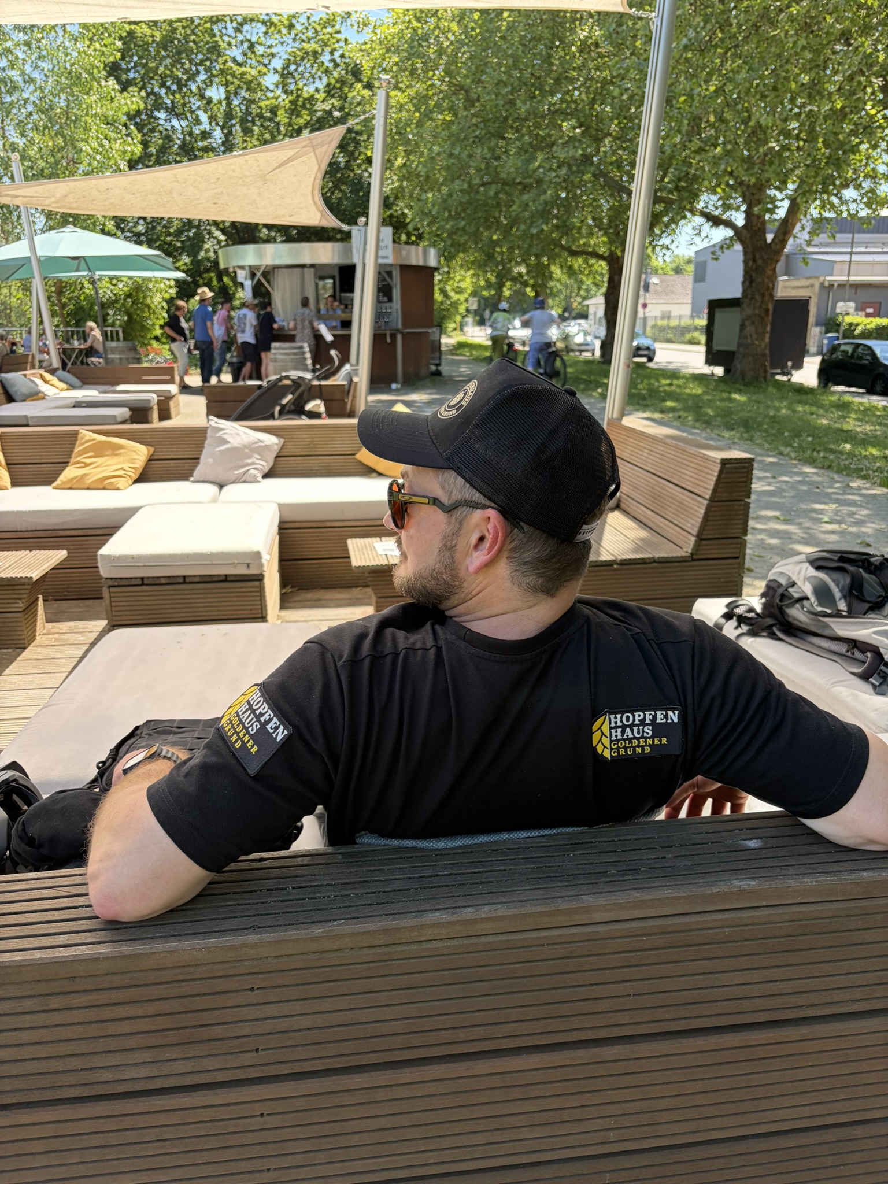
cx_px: 444
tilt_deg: -16.9
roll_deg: -0.5
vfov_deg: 67.3
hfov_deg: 53.1
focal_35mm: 26
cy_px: 592
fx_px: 889
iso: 64
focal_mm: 5.96
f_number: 1.6
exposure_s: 1/435
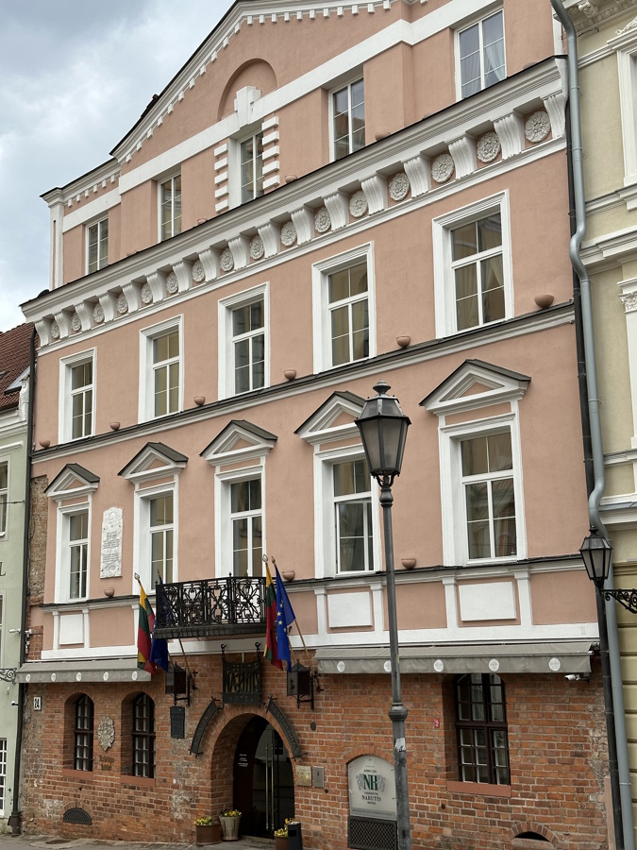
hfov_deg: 30.3
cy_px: 425
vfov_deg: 39.7
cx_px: 318
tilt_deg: +10.5
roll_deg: +0.6
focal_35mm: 48
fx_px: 1178
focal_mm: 6.86
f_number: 1.78
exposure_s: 1/1667
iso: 64
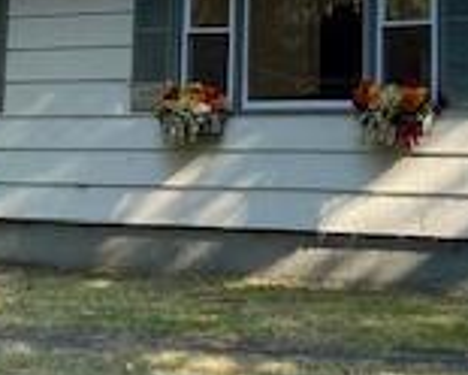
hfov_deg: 18.2
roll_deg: -0.4
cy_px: -24
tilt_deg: +7.1
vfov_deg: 14.4
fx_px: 1454
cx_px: 344
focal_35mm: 105
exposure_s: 1/576
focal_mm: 4.25
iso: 32
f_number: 1.8
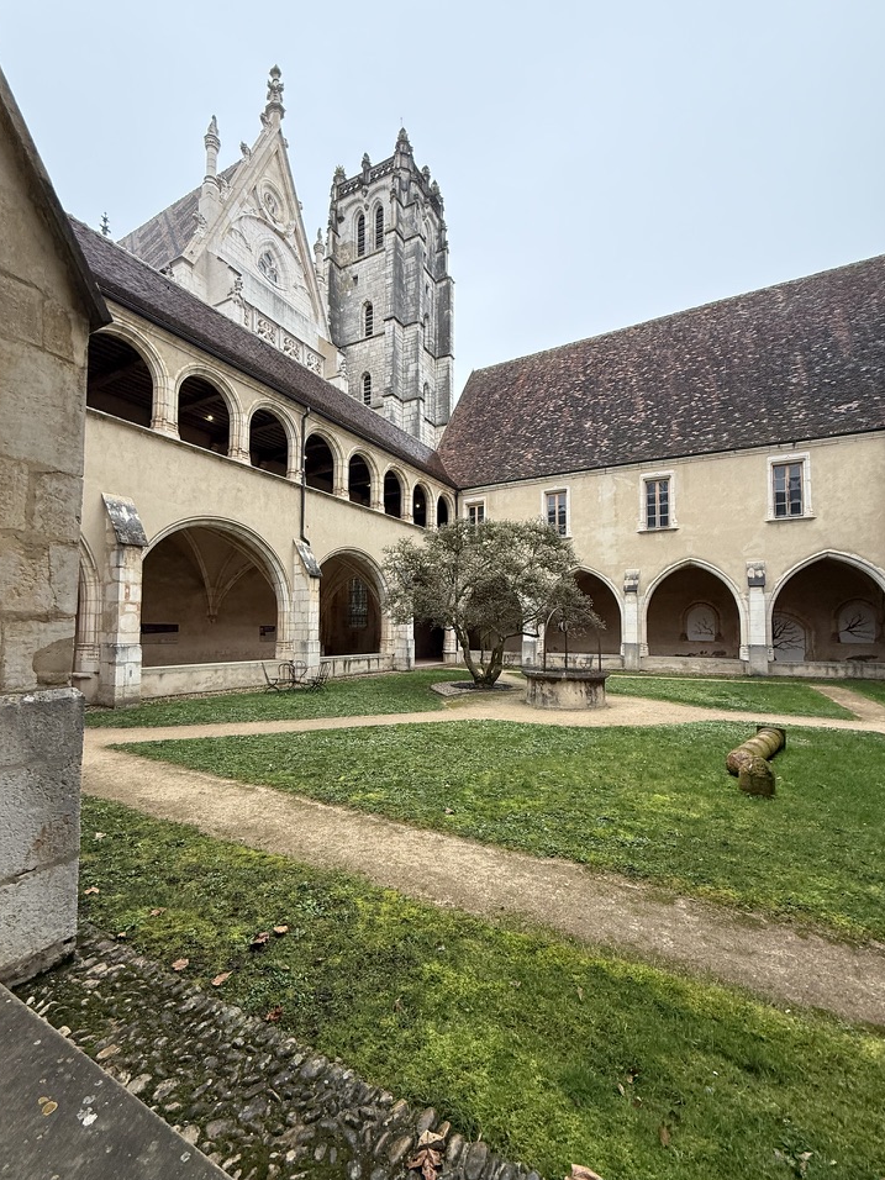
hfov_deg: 81.7
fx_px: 511
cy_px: 611
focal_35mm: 15
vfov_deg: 98.1
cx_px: 416
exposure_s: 1/99
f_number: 2.2
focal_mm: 2.22
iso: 160
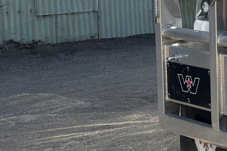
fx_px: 643
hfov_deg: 15.8
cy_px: -28
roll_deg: +0.3
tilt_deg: -2.0
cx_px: 454
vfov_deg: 13.1
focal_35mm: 102
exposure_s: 1/2415
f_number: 1.78
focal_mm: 6.76
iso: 80
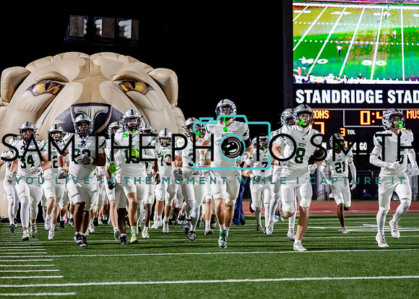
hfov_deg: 20.7
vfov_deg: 14.8
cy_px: 180
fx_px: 1147
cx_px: 159
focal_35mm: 96
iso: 4000
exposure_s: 1/1250
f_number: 2.8
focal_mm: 70
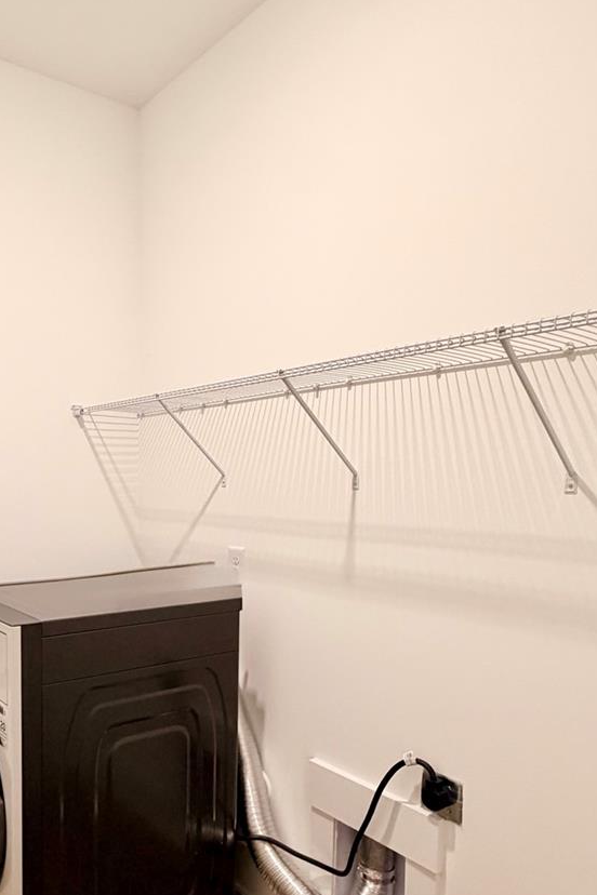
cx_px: 136
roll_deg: -1.0
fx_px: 672
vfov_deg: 66.8
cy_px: 531
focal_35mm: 27
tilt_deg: -3.0
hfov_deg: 45.9
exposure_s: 1/60
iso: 200
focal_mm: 2.22
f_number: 2.2
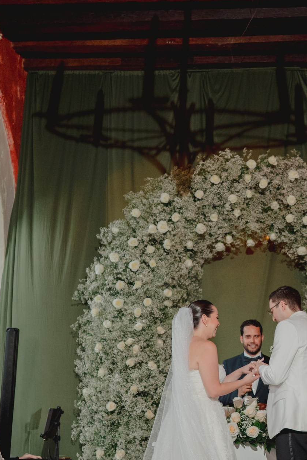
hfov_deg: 19.0
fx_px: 908
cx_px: 248
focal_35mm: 71
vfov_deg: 28.4
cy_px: 226
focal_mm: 35
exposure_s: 1/160
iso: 1600
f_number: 2.8
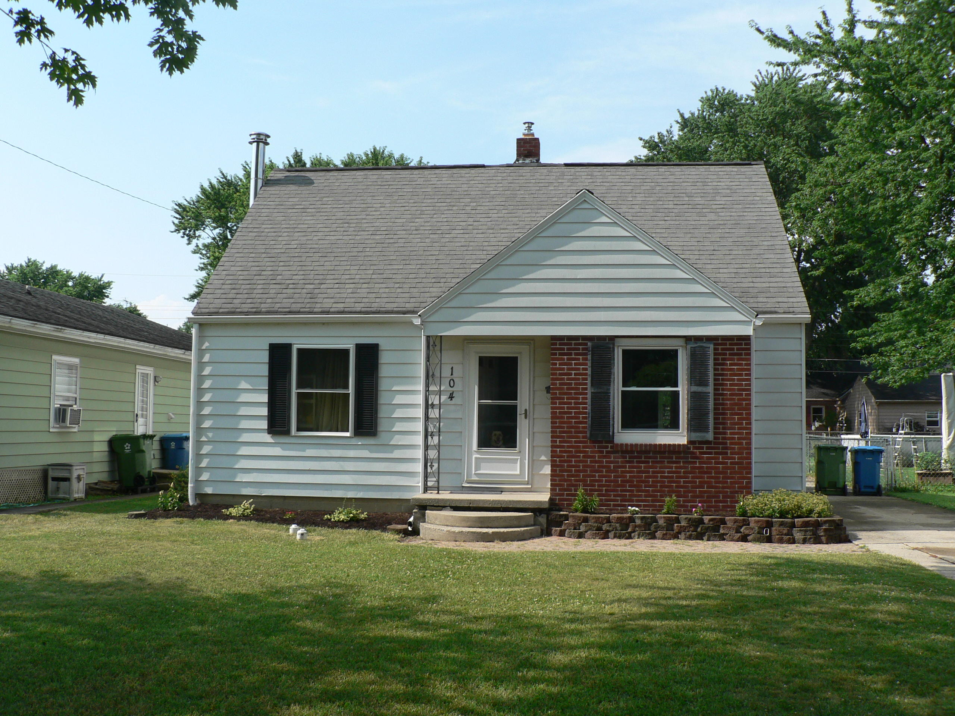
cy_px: 358
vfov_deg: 39.7
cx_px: 478
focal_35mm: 36
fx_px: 993
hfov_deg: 51.4
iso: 80
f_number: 4.5
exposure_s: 1/400
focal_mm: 6
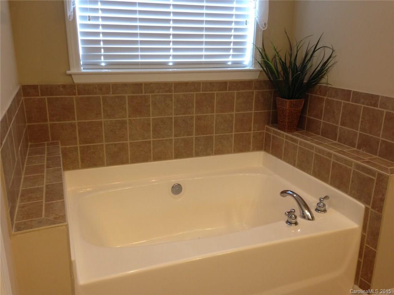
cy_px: 148
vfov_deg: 42.9
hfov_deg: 55.4
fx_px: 376
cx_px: 197
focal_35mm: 33
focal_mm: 4.12
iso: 100
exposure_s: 1/20
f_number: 2.4
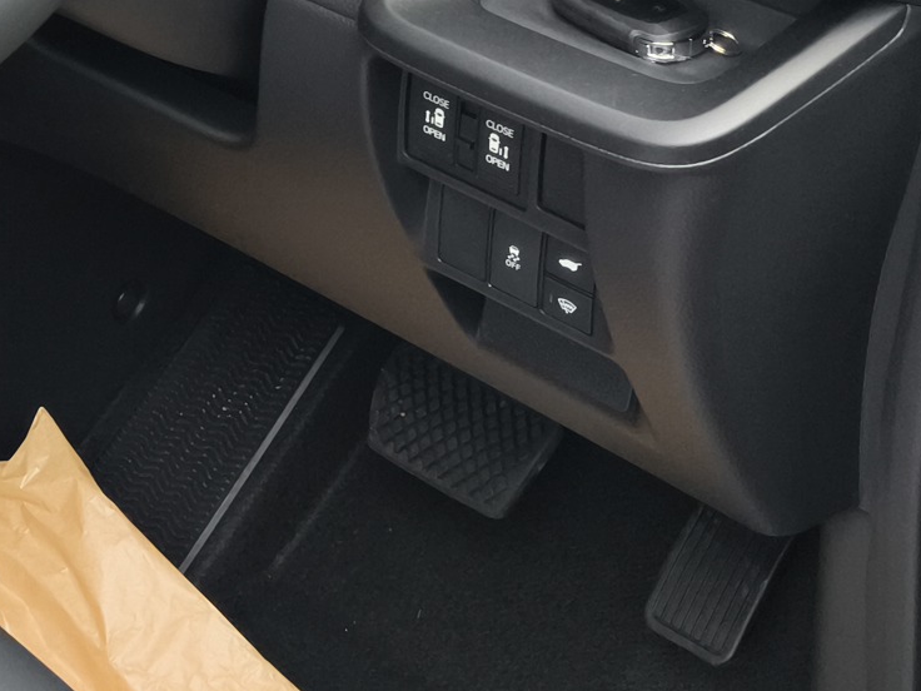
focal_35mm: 87
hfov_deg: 21.4
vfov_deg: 16.0
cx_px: -93
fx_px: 2315
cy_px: -220
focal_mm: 4.71
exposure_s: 1/136
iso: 50
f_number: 1.7
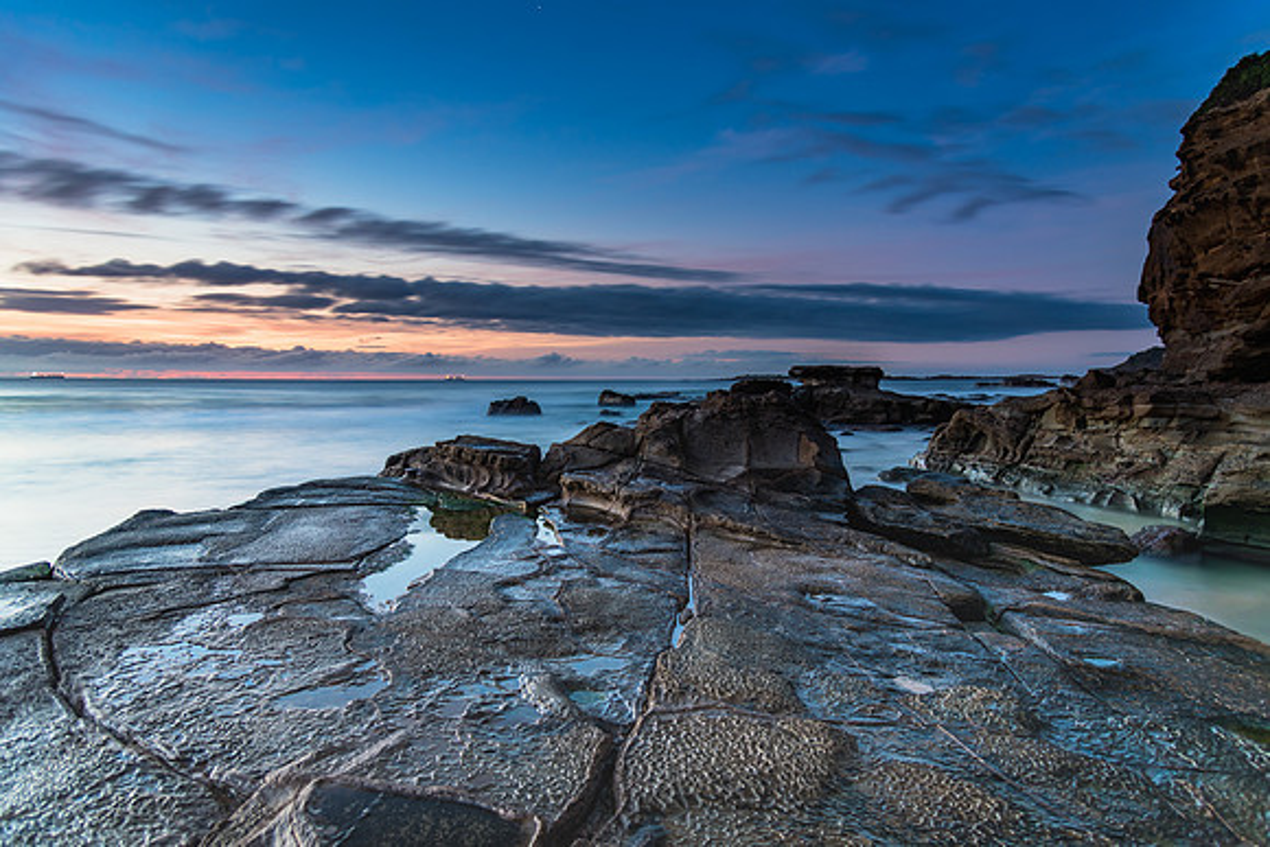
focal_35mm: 25
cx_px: 635
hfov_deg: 72.6
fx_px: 865
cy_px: 424
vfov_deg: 52.2
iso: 320
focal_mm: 24
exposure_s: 20
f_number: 4
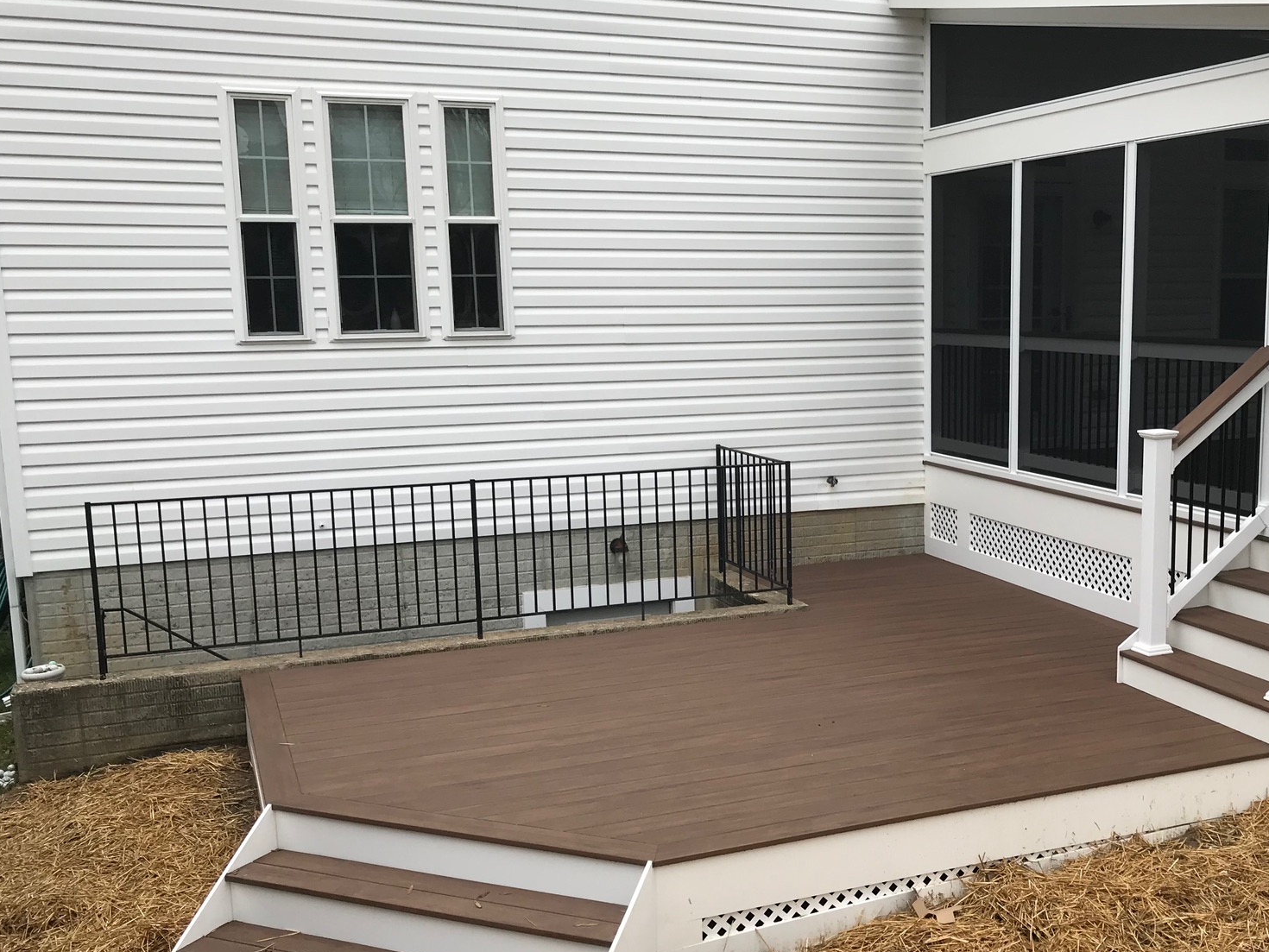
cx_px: 848
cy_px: 549
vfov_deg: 36.7
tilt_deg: -10.0
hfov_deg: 47.1
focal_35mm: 39
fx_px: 1430
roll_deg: -0.6
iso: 20
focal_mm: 3.99
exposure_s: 1/195
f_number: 1.8
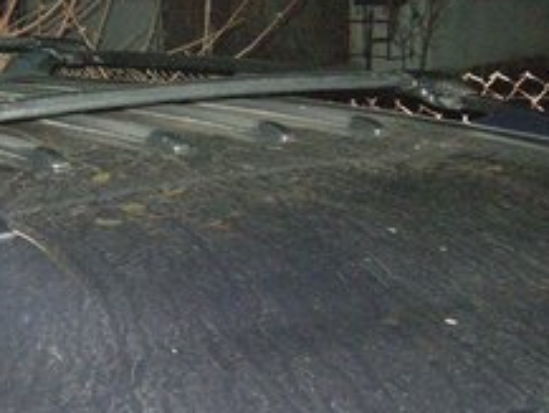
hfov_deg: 23.1
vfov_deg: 17.8
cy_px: 205
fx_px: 1317
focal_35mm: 83
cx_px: 89
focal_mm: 7.5
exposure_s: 1/60
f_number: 3.5
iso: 1000
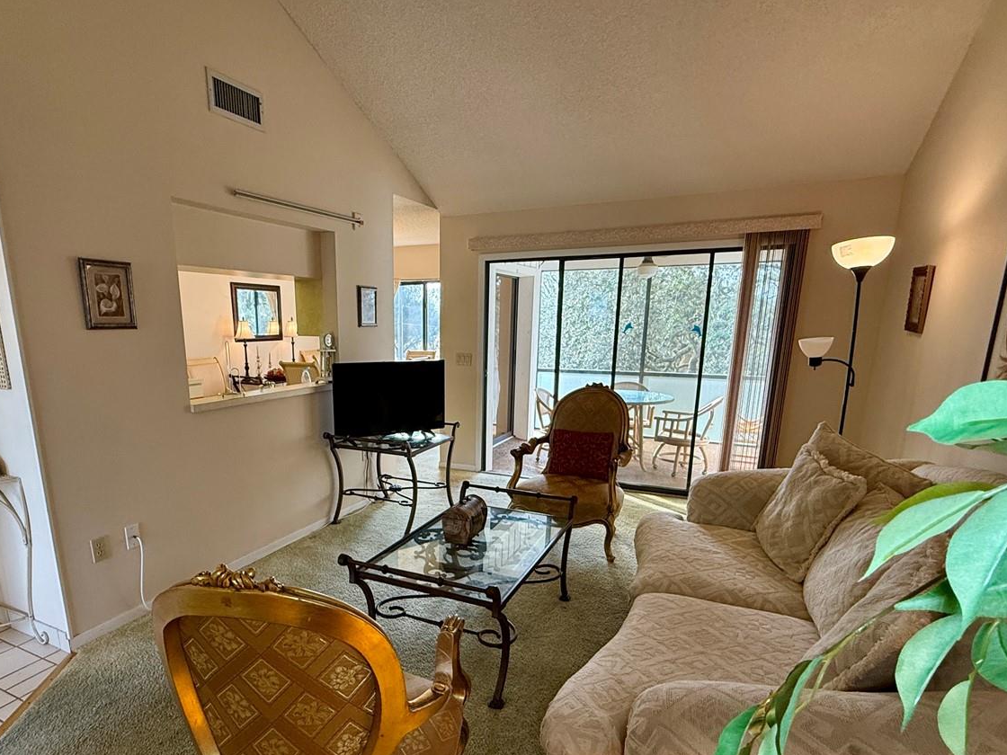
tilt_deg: -14.2
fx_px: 582
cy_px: 465
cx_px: 435
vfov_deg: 65.1
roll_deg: +0.2
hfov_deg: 81.3
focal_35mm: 20
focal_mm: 2.22
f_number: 2.2
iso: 250
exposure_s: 1/120
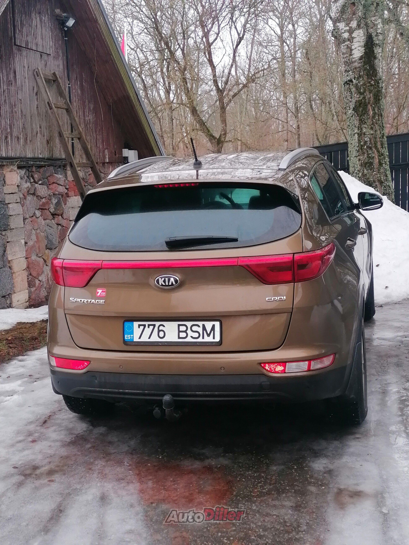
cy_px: 272
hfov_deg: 30.3
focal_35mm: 48
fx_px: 756
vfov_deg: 39.7
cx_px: 204
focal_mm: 4.75
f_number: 1.8
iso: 64
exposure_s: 1/120
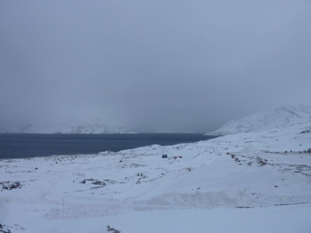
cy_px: 116
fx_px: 225
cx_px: 156
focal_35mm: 25
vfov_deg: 54.9
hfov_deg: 69.4
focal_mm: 4.1
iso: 80
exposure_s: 1/100
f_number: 3.3
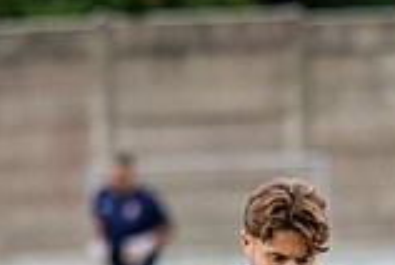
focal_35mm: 666
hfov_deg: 3.1
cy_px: 360
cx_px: 272
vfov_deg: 2.1
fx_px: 7321
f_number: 1.8
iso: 400
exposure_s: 1/1600
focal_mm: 135
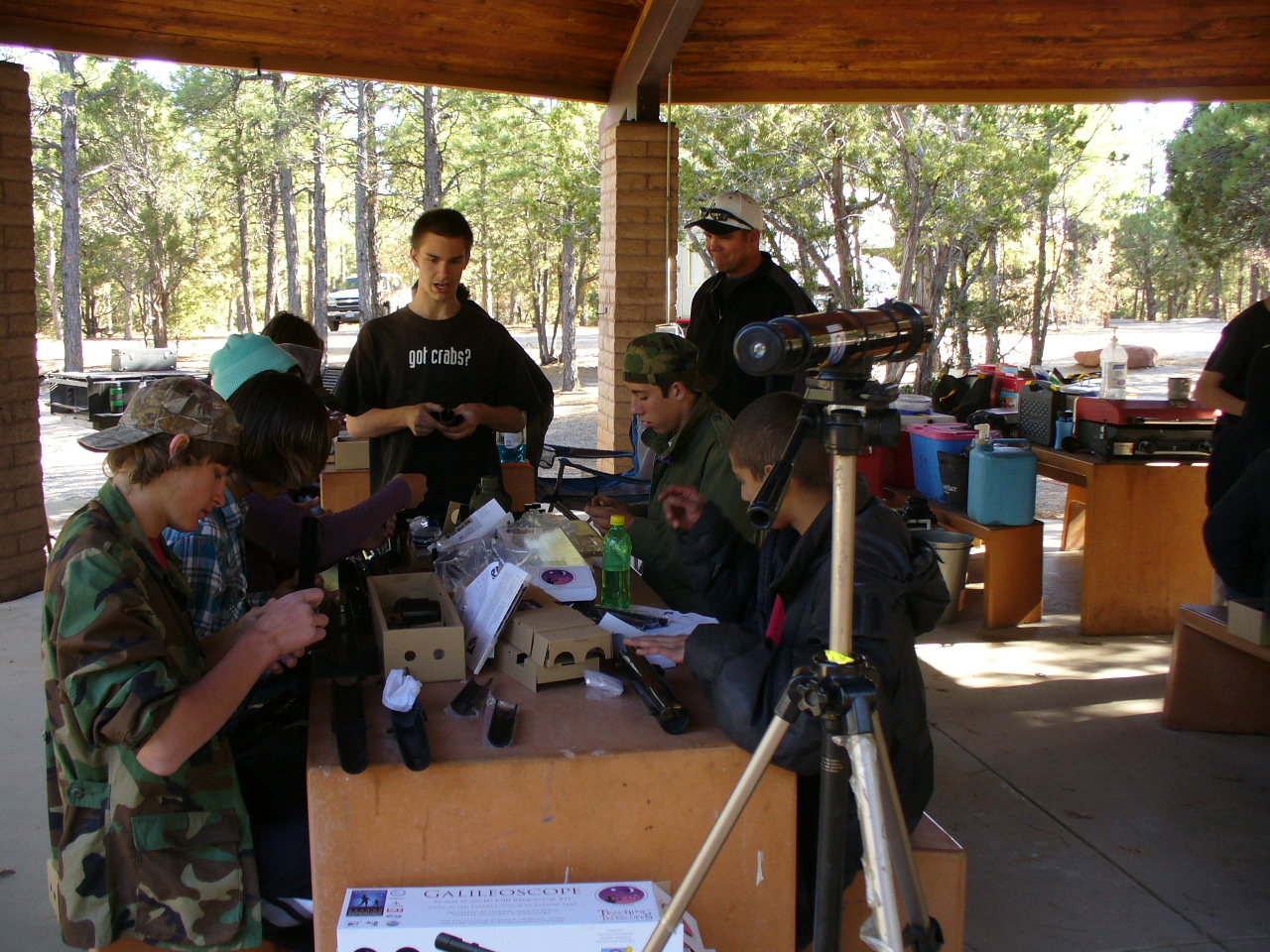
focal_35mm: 37
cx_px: 635
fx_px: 1357
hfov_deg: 50.1
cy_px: 476
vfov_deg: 38.7
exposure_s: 1/60
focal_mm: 6.1
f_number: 2.8
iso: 80
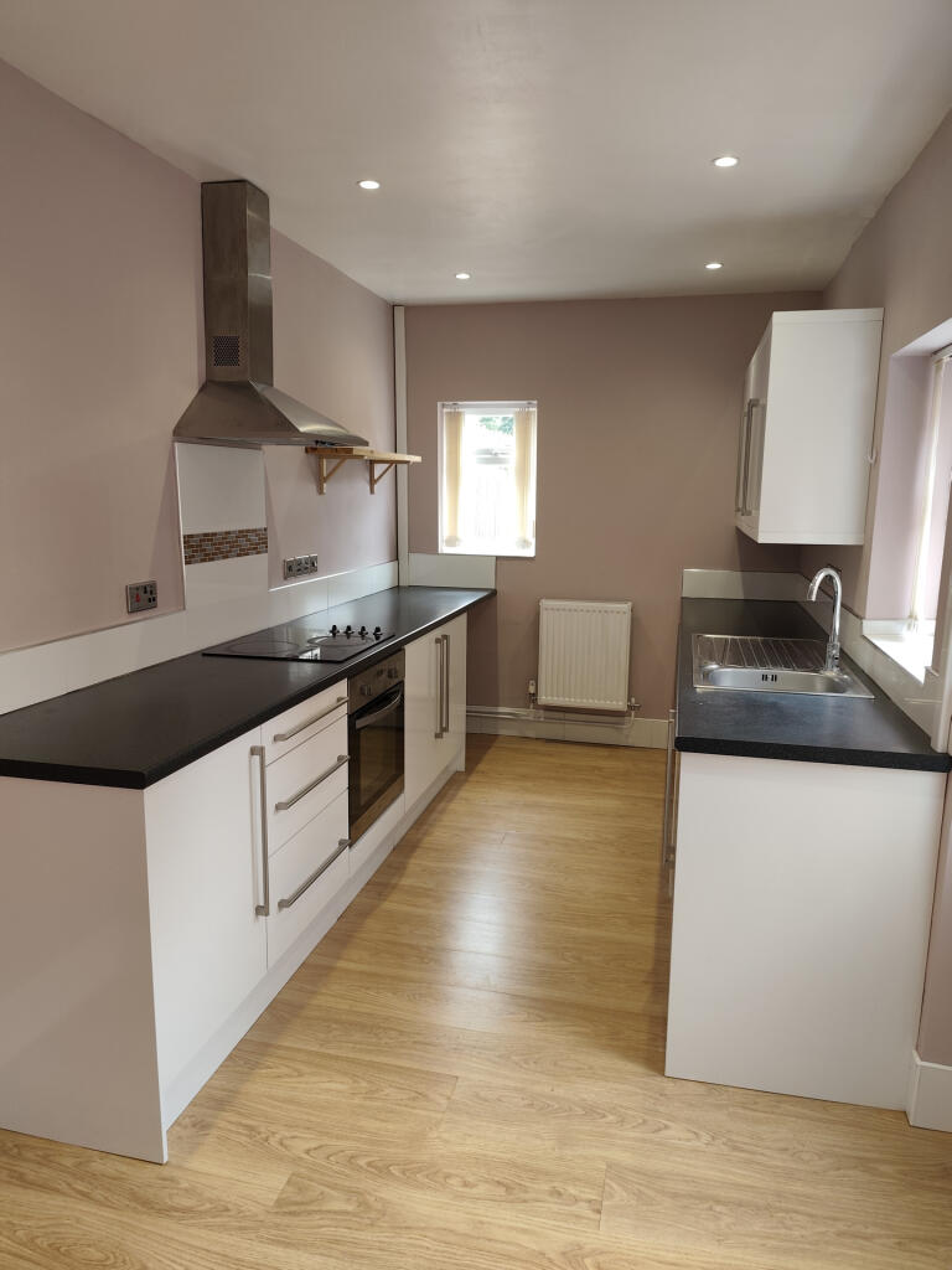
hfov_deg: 58.9
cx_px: 476
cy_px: 635
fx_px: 843
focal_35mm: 23
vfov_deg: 73.9
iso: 200
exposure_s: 1/100
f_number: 1.65
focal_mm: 6.19
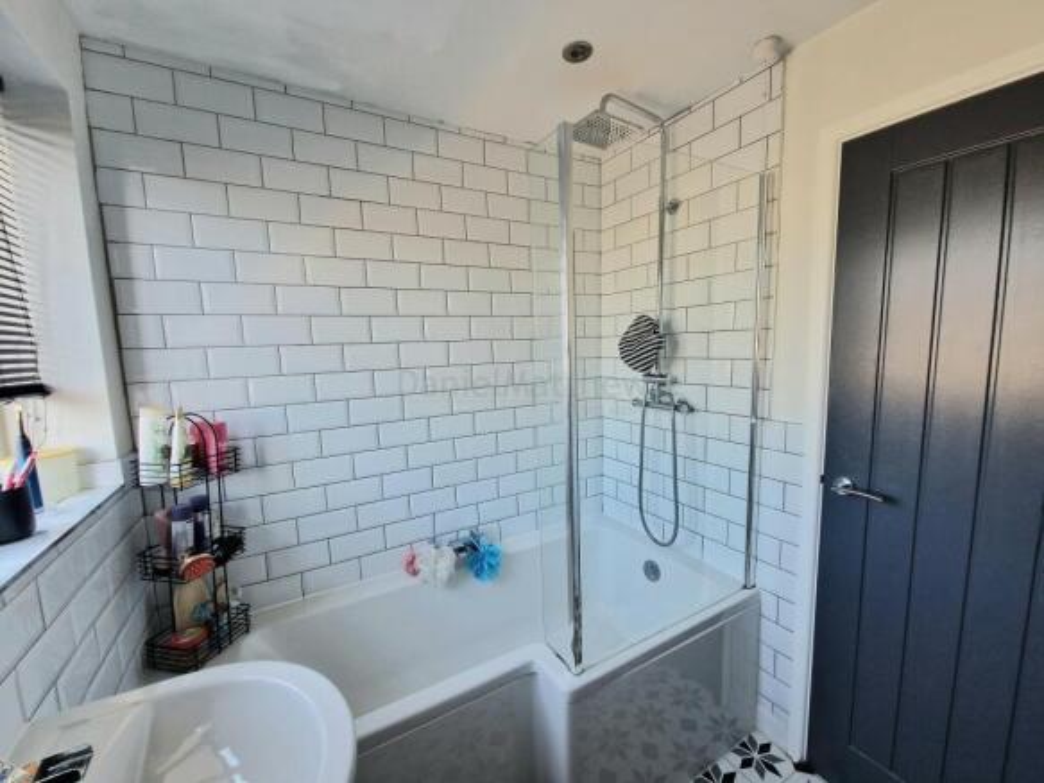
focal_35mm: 13
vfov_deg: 89.9
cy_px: 392
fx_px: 392
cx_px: 522
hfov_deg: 106.2
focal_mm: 2.2
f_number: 2.2
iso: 125
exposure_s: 1/50
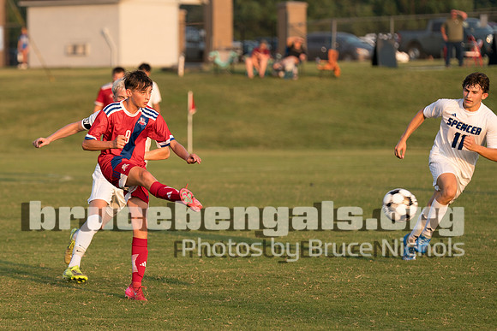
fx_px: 3148
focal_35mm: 228
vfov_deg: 6.0
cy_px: 144
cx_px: 129
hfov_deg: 9.0
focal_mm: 146
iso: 200
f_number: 2.8
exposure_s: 1/1250
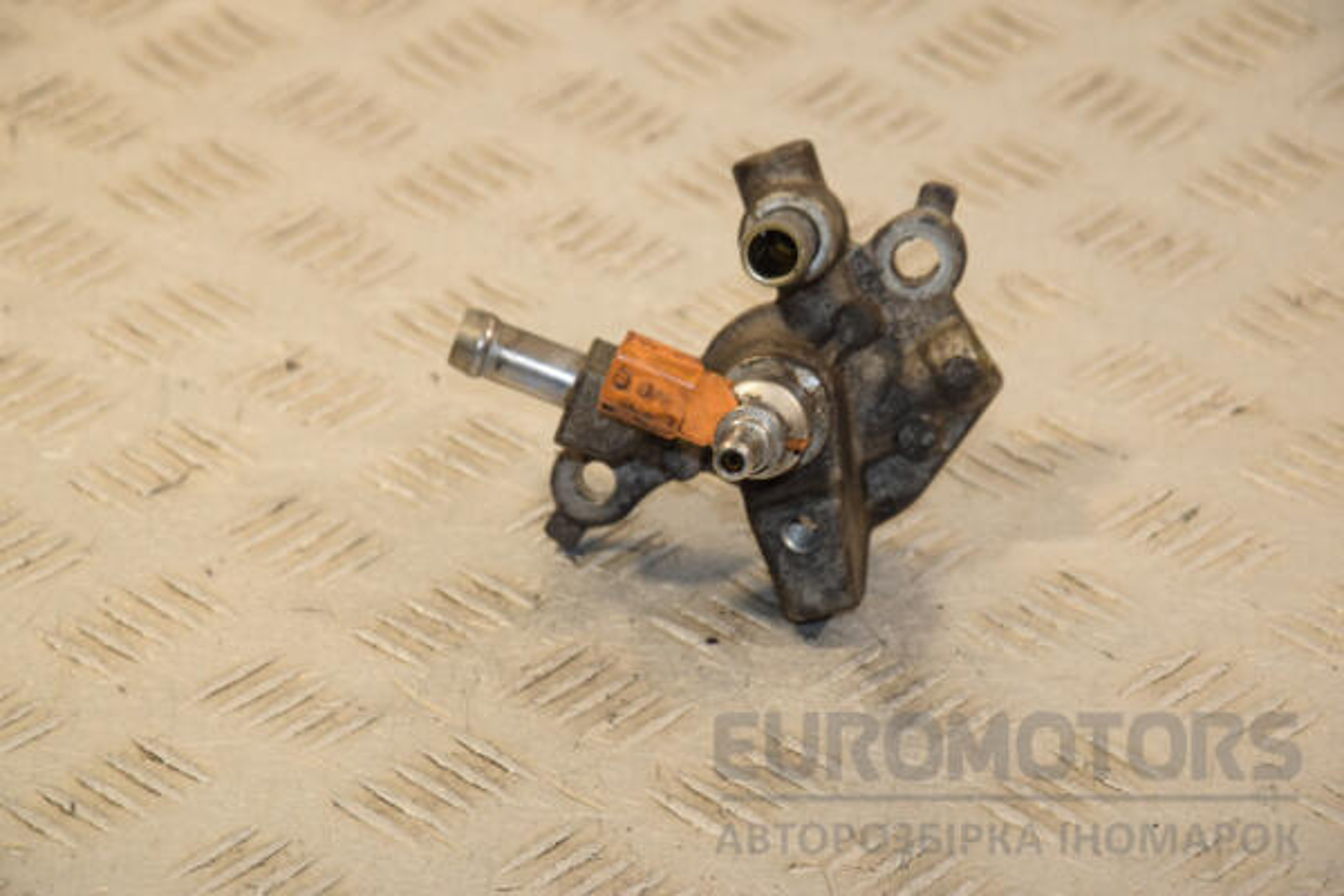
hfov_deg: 13.0
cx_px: 672
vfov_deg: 8.7
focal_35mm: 158
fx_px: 5880
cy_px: 448
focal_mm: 105
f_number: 8
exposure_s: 1/200
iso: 800
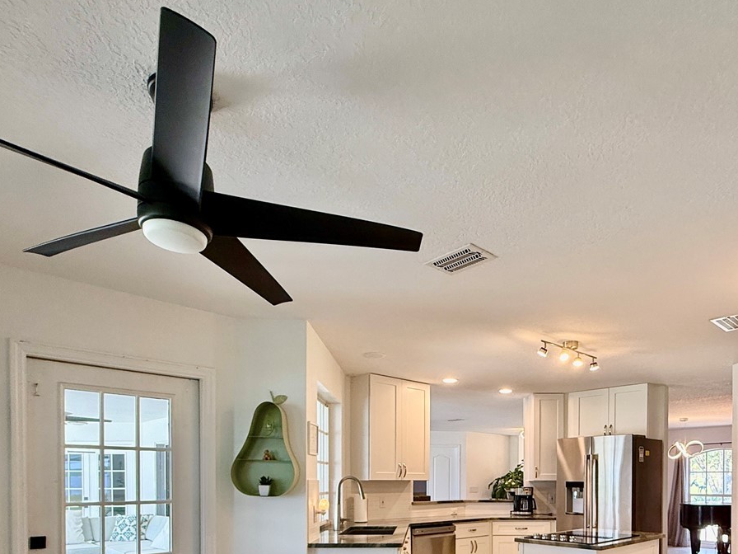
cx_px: 446
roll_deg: -0.2
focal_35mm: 25
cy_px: 485
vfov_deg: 49.7
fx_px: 533
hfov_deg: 68.6
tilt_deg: -0.6
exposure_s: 1/120
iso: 160
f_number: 2.2
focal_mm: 2.22
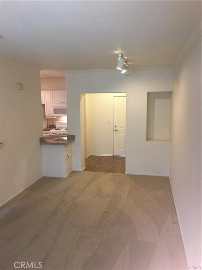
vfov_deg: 61.7
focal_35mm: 29
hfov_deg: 48.2
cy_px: 135
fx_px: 226
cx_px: 101
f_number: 2.2
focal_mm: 4.15
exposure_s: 1/15
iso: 64
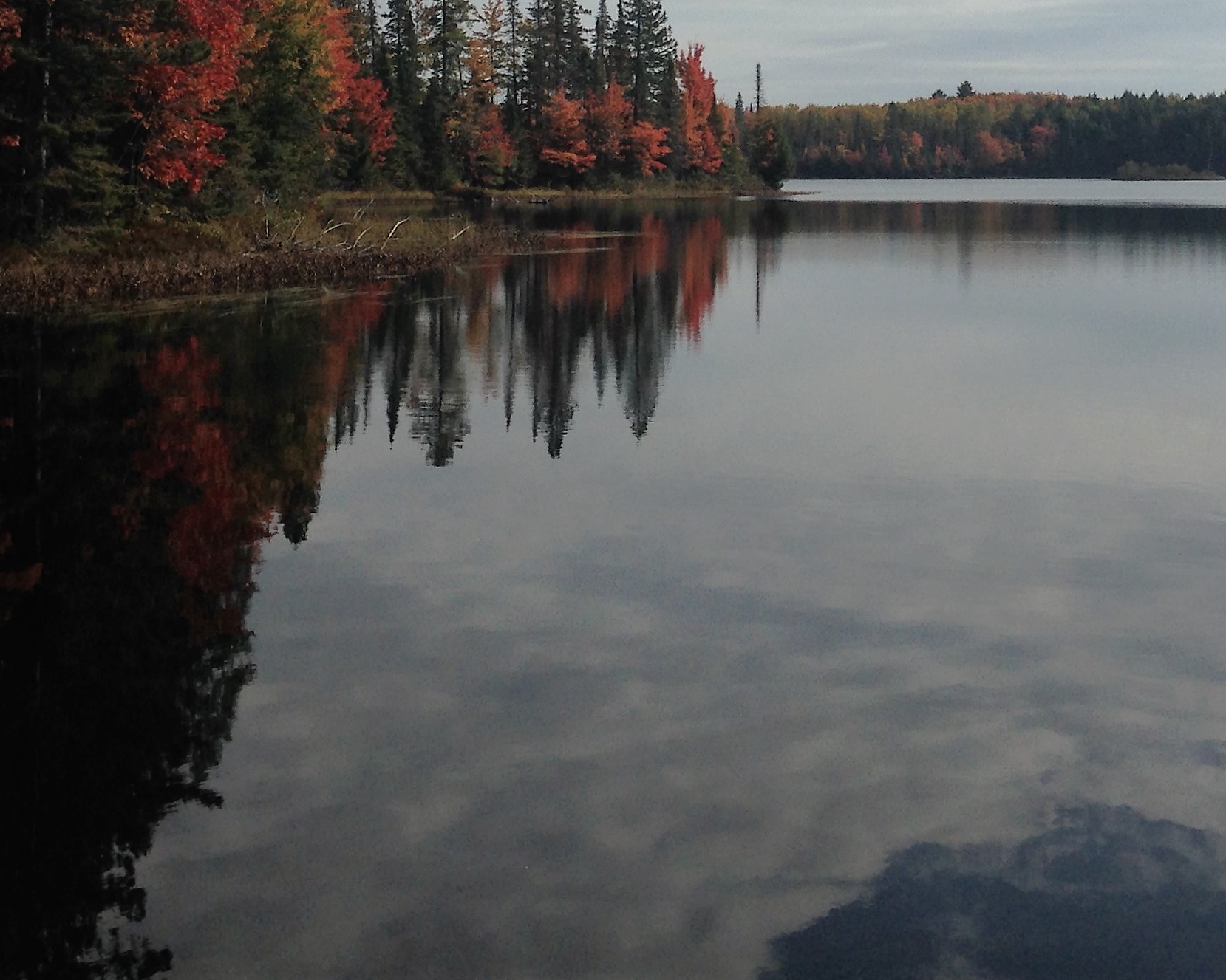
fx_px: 2250
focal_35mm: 62
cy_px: 102
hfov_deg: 30.2
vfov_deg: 23.9
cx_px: 834
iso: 50
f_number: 2.4
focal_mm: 4.12
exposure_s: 1/3195
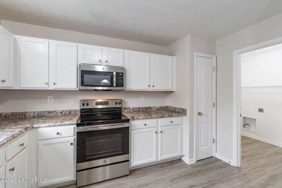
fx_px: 117
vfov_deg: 77.3
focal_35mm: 15
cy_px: 94
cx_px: 141
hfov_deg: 100.4
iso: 200
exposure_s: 1/4
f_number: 11
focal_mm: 10
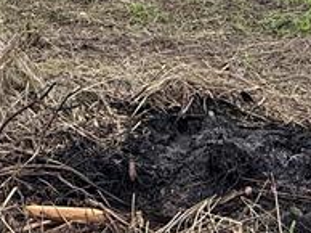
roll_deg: -0.7
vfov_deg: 17.6
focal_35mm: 74
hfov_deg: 26.0
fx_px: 664
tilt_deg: -0.6
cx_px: 72
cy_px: -125
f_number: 2.2
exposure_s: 1/329
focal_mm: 2.22
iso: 64
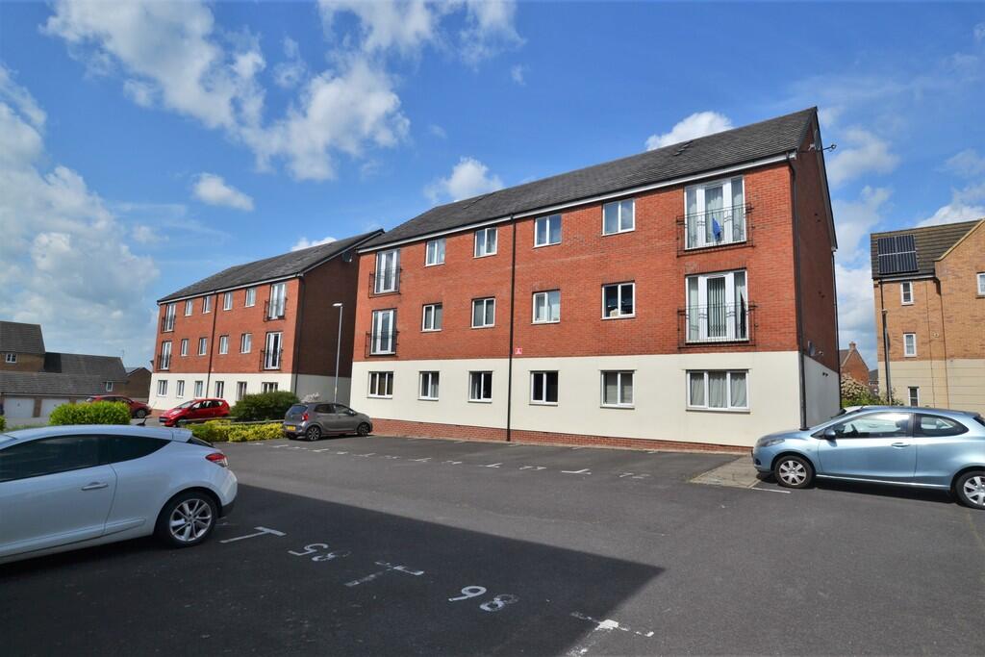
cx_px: 492
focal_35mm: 18
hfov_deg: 90.0
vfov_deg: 67.4
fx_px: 493
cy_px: 328
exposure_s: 1/320
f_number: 9
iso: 100
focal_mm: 12
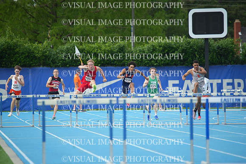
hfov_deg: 6.2
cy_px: 82
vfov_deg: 4.2
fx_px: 2255
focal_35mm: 330
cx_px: 123
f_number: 5.6
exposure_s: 1/2000
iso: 1000
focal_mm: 330
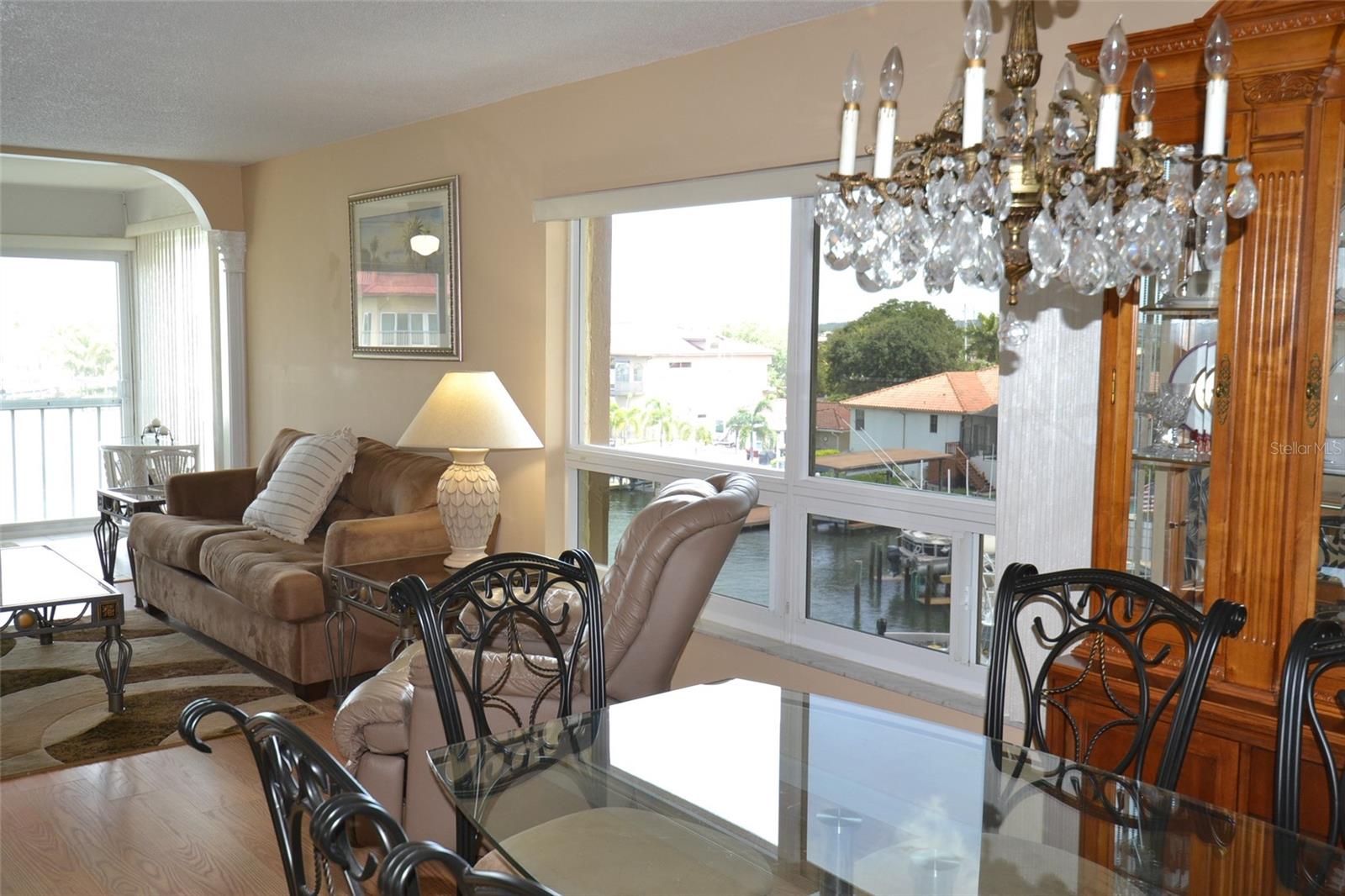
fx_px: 1233
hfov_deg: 57.2
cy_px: 448
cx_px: 672
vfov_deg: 40.0
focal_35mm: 33
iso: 400
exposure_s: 1/80
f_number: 4.5
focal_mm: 22
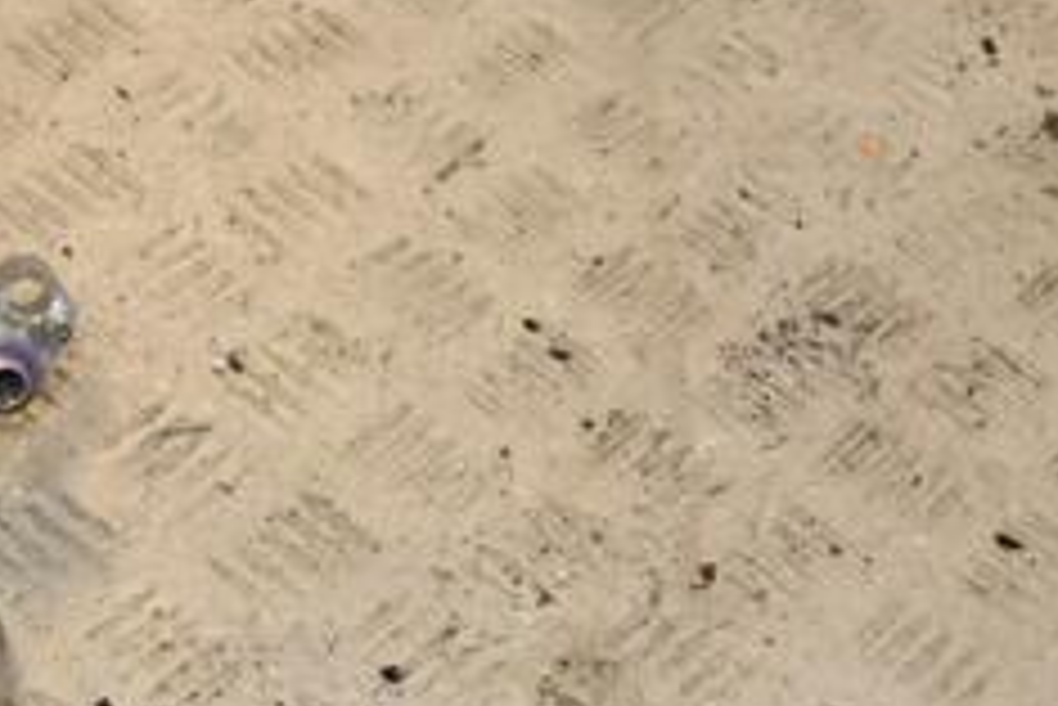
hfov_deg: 22.0
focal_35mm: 92
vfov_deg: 14.7
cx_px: 770
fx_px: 2705
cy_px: 625
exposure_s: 1/200
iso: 800
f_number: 10
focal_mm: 24
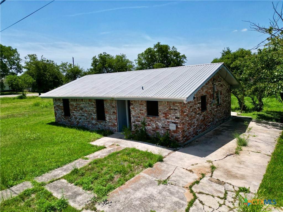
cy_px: 106
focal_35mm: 24
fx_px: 196
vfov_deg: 56.8
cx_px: 142
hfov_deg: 71.6
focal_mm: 6.72
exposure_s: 1/4000
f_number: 1.7
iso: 120
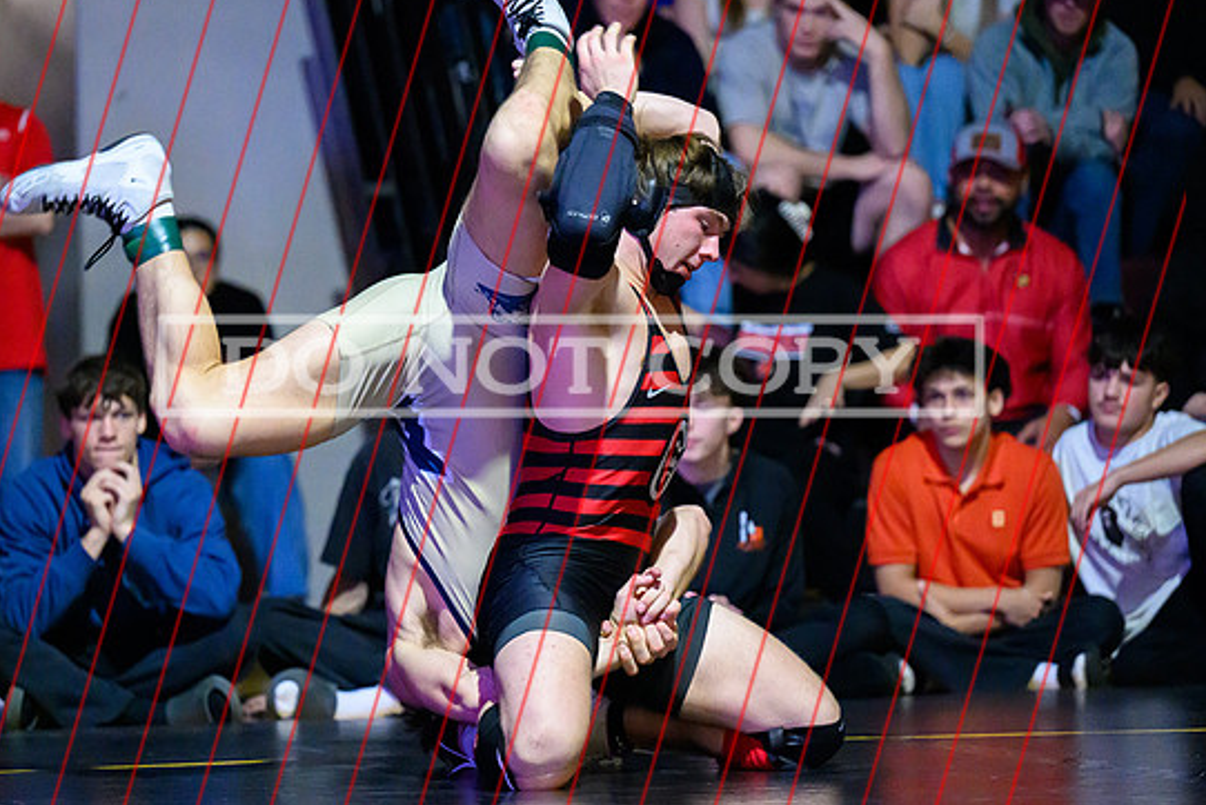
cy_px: 460
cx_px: 530
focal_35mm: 205
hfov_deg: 10.0
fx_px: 6871
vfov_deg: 6.7
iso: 12800
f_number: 2.8
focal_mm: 160
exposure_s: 1/500
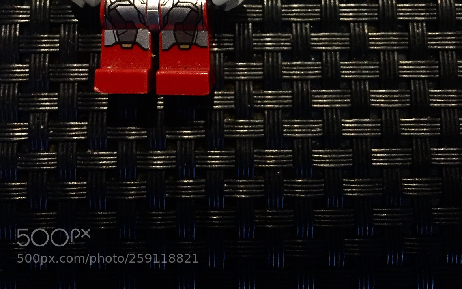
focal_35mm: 42
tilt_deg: -86.1
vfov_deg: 27.9
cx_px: 229
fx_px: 529
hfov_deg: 47.2
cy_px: -26
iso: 250
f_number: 2.2
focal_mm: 4.15
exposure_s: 1/17
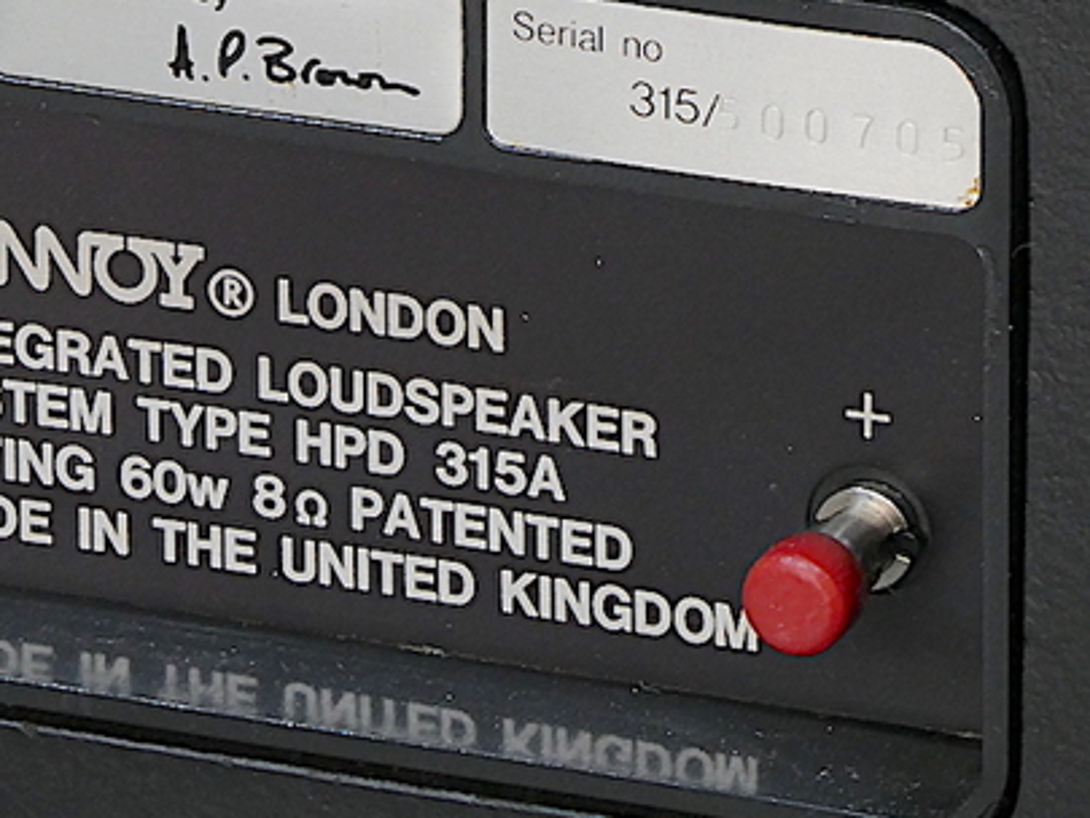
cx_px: 194
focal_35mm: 408
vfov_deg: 3.6
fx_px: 12851
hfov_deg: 4.9
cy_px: 91
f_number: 5.6
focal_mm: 30.9
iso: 200
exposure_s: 1/8
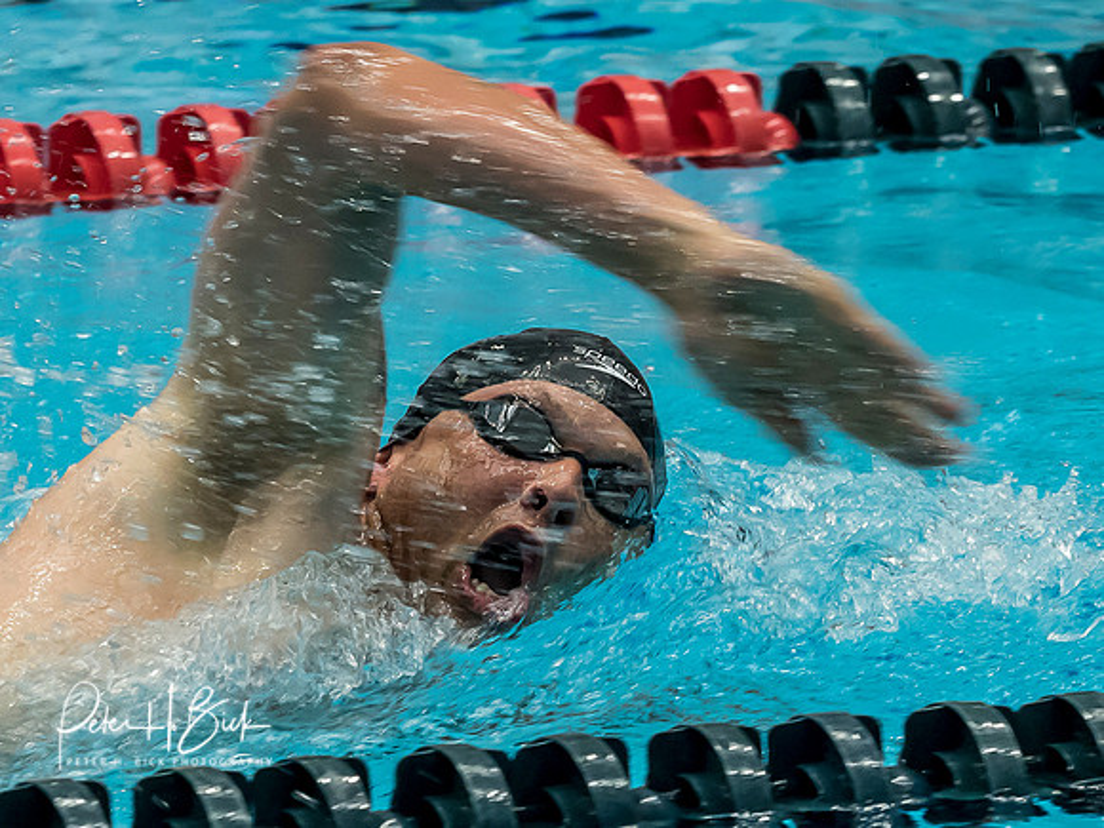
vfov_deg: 2.7
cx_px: 634
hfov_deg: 3.5
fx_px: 17817
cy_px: 628
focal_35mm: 559
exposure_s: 1/250
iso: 1600
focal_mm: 135
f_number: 5
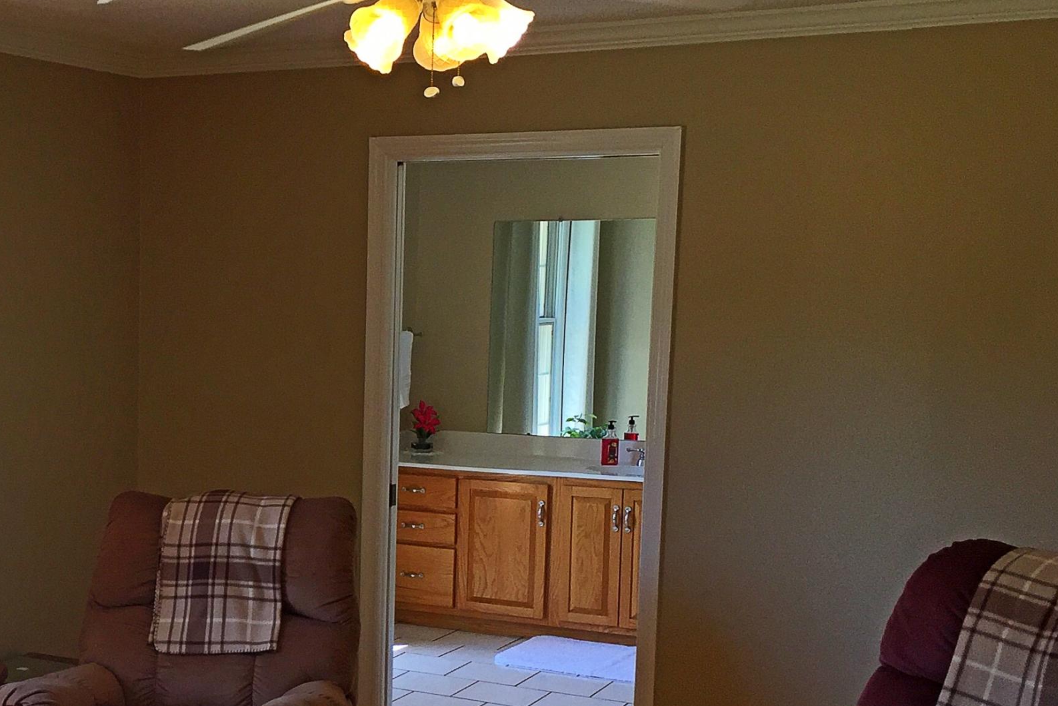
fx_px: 1675
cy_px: 526
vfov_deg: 23.5
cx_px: 132
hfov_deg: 33.4
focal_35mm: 57
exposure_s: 1/120
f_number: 2.2
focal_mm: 4.15
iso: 50
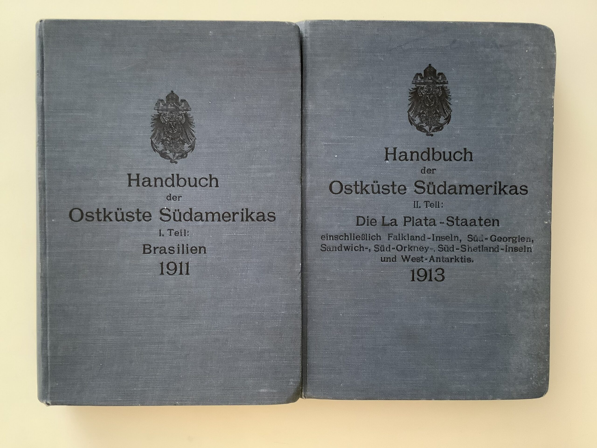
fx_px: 535
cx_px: 298
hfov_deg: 58.4
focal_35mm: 31
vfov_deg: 45.4
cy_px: 224
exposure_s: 1/40
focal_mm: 3.3
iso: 400
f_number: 2.4
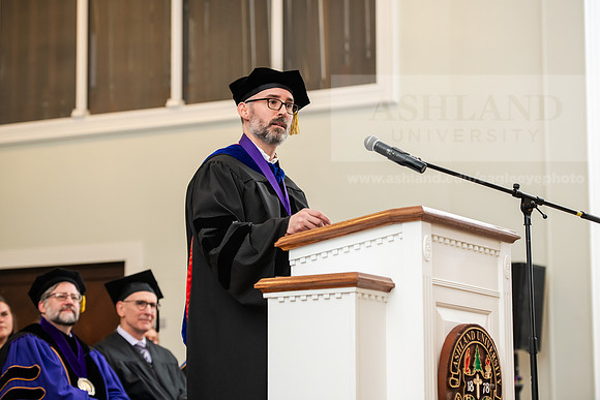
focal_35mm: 98
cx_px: 300
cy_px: 200
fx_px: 1634
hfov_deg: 20.8
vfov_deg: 14.0
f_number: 3.5
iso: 1250
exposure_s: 1/200
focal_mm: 98
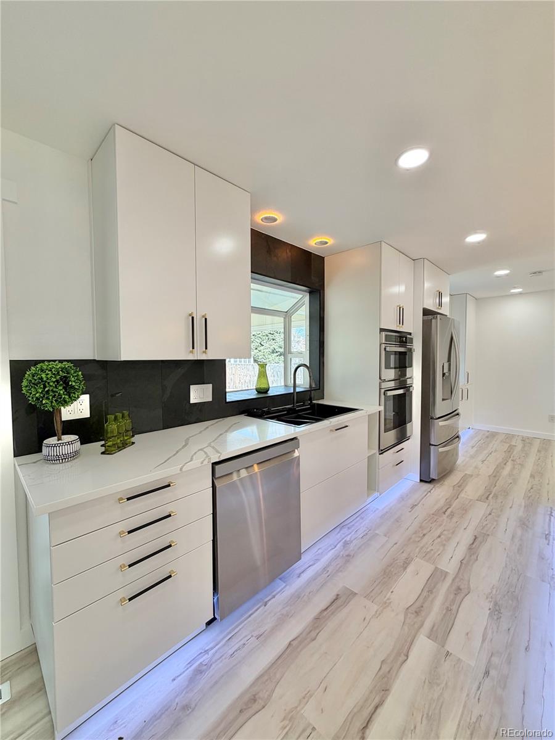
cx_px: 278
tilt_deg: -2.9
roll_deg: +0.1
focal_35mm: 14
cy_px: 370
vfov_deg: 102.1
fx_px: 299
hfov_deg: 85.7
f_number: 2.2
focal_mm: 2.22
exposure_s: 1/120
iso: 80
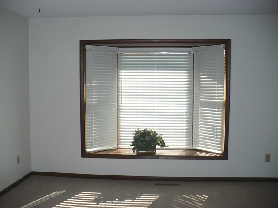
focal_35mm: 37
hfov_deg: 50.1
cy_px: 104
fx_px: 297
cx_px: 139
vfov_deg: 38.7
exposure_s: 1/250
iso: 100
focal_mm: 6.1
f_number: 2.8
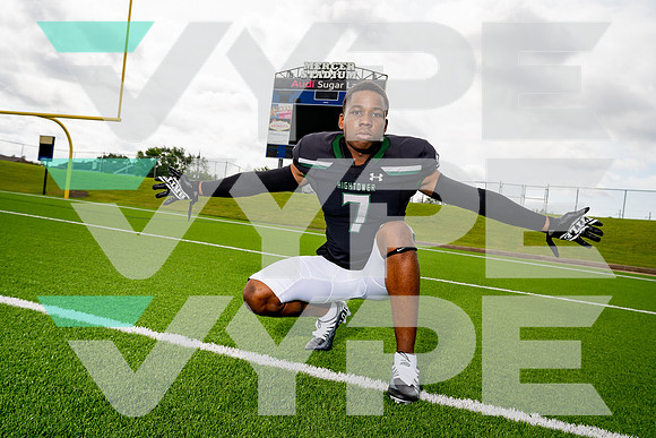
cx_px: 328
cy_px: 219
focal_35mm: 31
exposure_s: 1/250
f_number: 8
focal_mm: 31
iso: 200
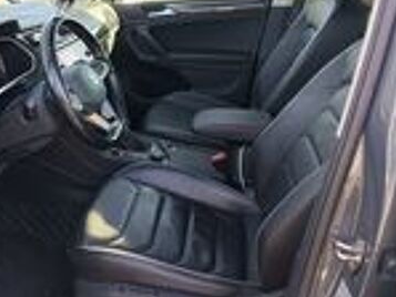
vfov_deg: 36.5
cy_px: 100
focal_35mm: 39
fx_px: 446
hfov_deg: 47.3
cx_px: 141
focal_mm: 4.22
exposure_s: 1/100
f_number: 1.8
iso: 80
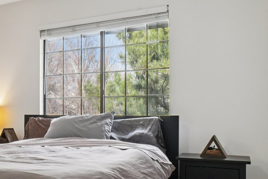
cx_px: 36
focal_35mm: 41
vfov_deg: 32.4
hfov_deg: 44.0
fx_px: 305
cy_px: 116
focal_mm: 10
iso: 400
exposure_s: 1/25
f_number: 8
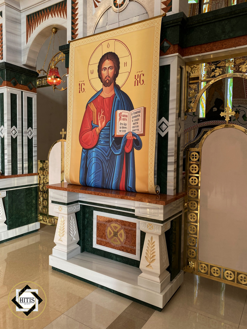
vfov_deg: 67.3
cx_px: 124
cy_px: 164
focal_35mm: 26
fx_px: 247
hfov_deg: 53.1
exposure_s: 1/122
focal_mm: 4.25
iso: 64
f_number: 1.8
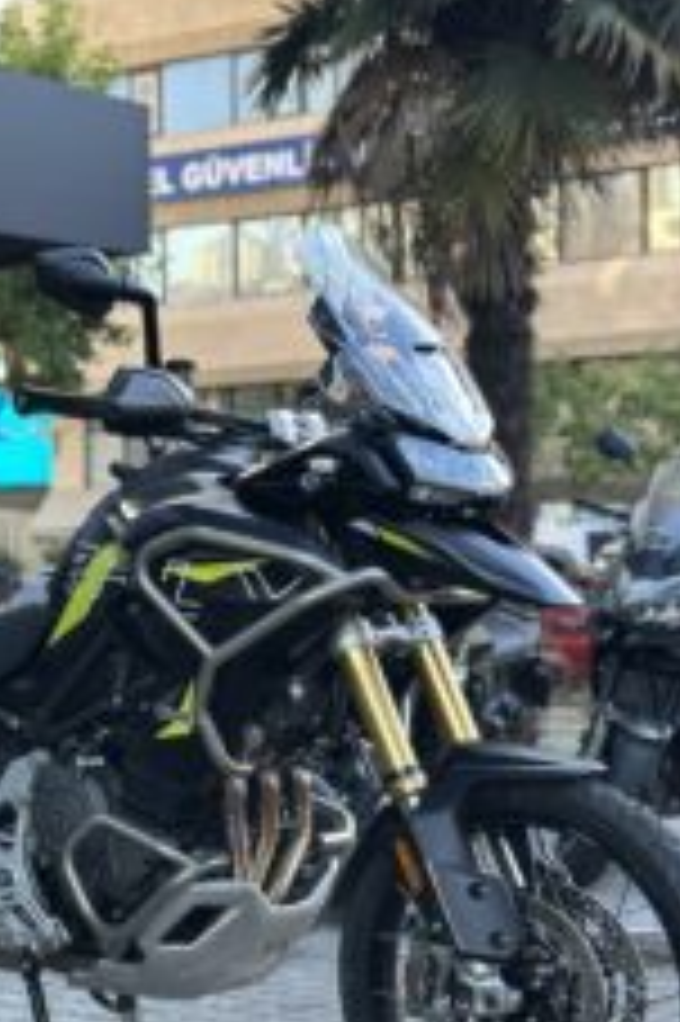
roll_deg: -0.3
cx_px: 162
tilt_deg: -1.9
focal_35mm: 82
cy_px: 682
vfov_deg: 24.7
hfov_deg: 16.5
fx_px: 2327
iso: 80
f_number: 1.78
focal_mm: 6.86
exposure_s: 1/217
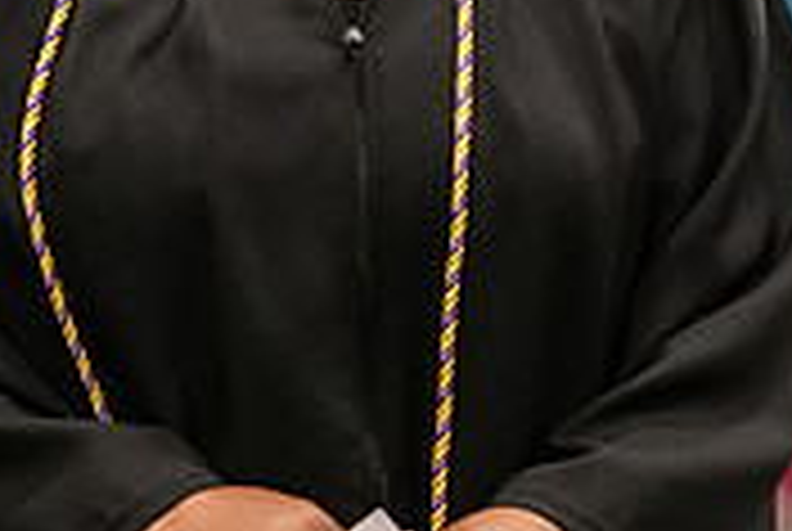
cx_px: 288
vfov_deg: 2.5
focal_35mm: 559
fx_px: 12319
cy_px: -137
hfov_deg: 3.7
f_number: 3.2
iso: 3200
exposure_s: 1/200
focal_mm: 170
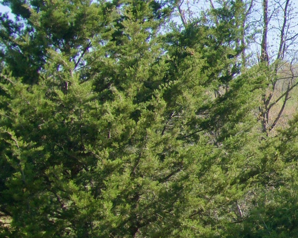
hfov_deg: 12.3
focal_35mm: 130
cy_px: 133
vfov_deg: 11.8
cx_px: 671
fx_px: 1149
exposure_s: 1/125
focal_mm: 19
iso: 140
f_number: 11
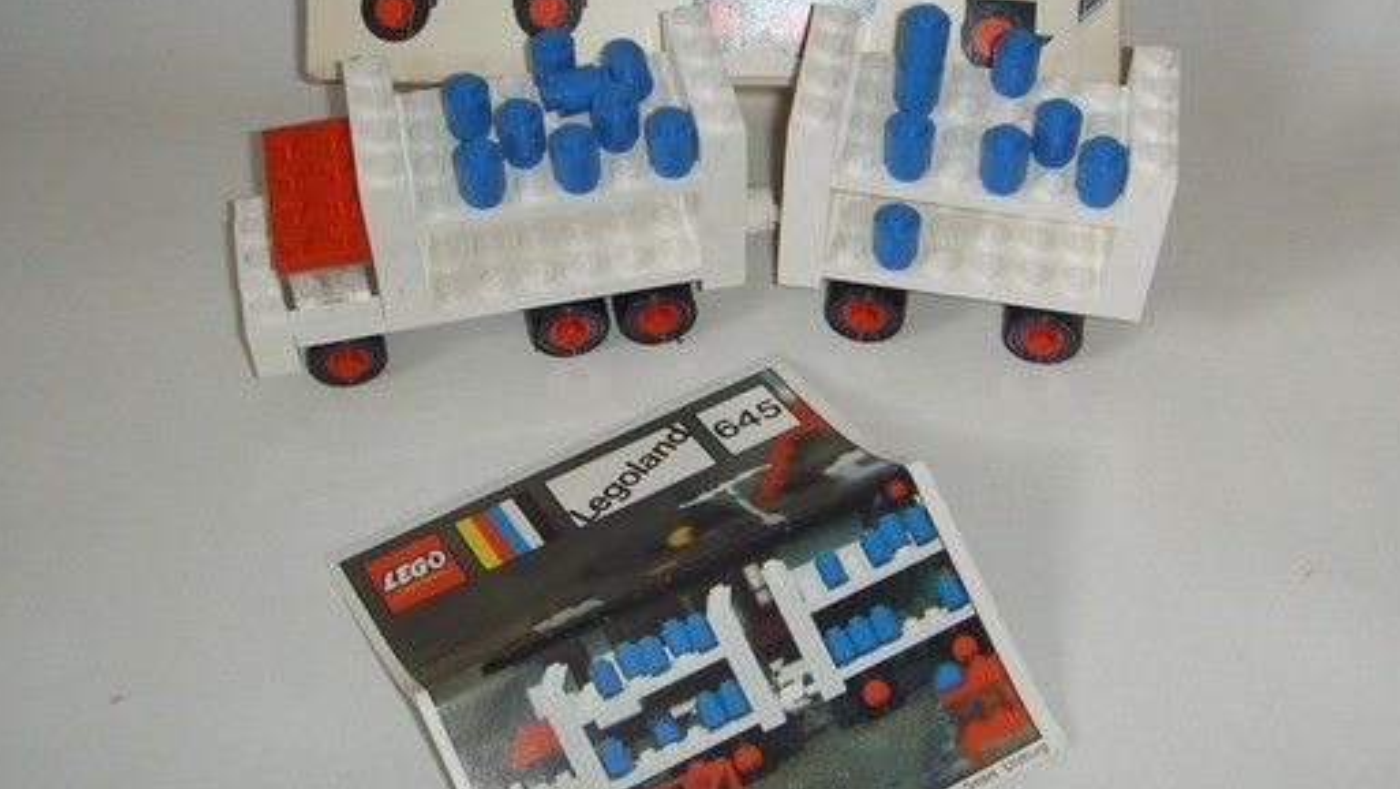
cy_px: 333
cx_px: 677
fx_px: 1968
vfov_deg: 22.6
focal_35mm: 53
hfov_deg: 39.2
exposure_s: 1/45
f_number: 3.5
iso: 100
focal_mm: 6.6
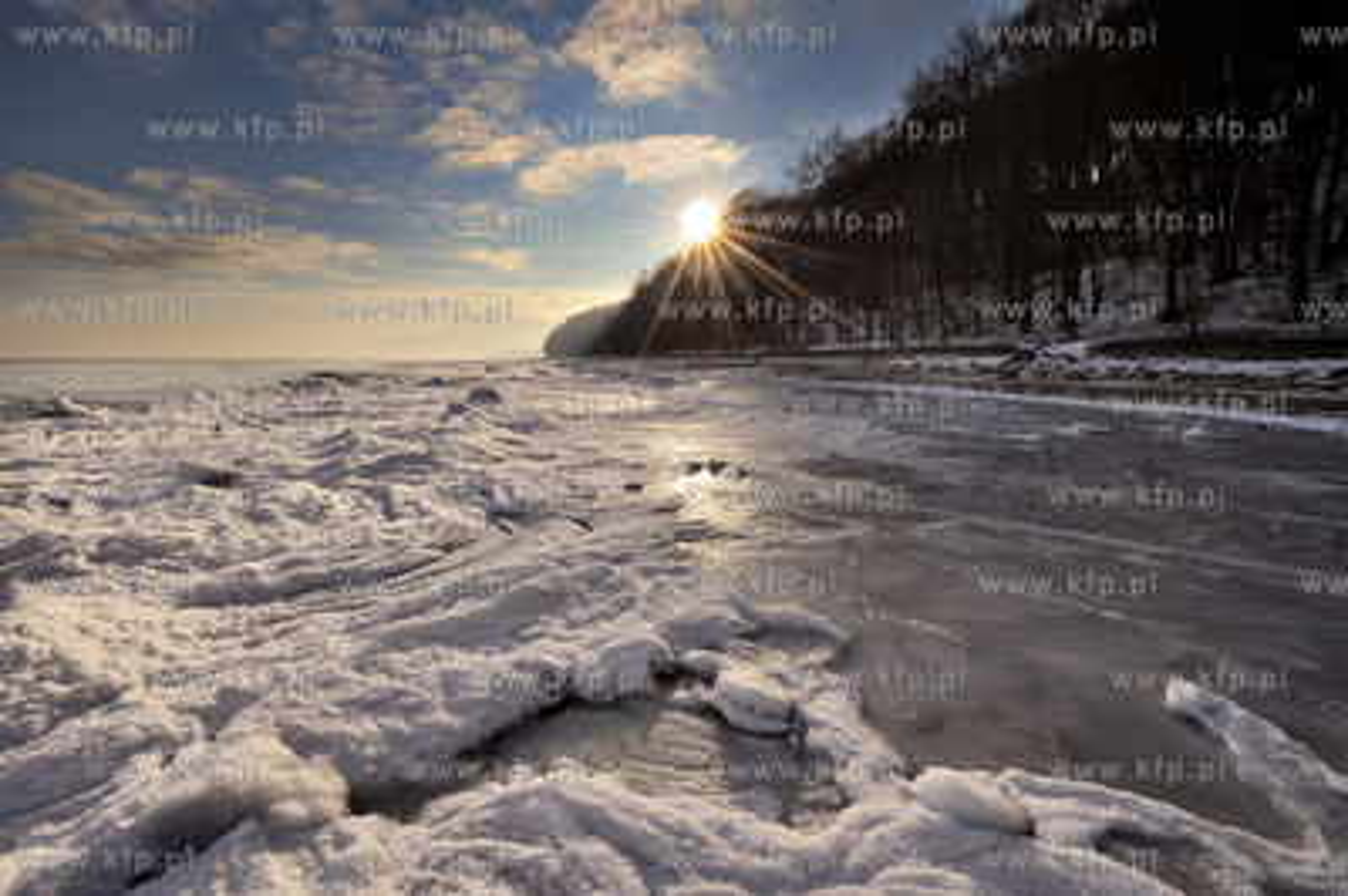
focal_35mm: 14
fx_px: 524
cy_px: 448
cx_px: 674
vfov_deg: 81.1
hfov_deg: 104.3
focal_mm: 14
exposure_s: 1/250
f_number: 20
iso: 200
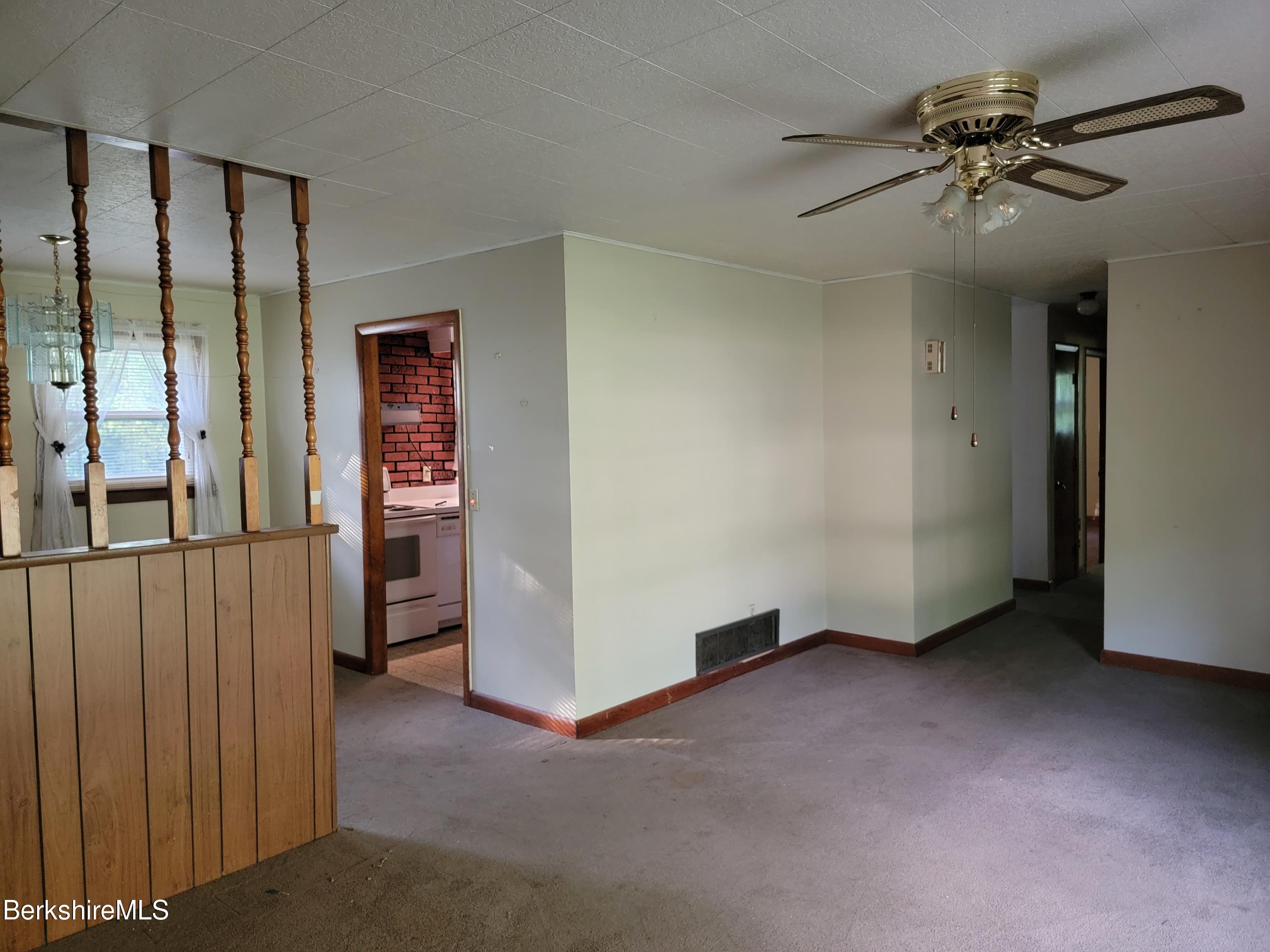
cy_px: 476
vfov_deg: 56.8
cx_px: 635
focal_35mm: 24
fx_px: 881
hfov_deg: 71.6
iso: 500
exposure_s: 1/39
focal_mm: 6.7
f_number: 1.8
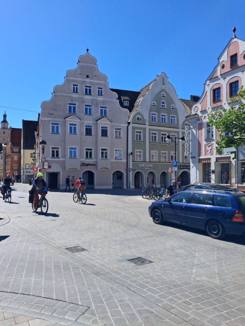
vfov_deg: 65.3
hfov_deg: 51.4
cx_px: 122
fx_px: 255
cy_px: 163
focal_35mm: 27
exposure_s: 1/539
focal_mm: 4
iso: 20
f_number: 1.8
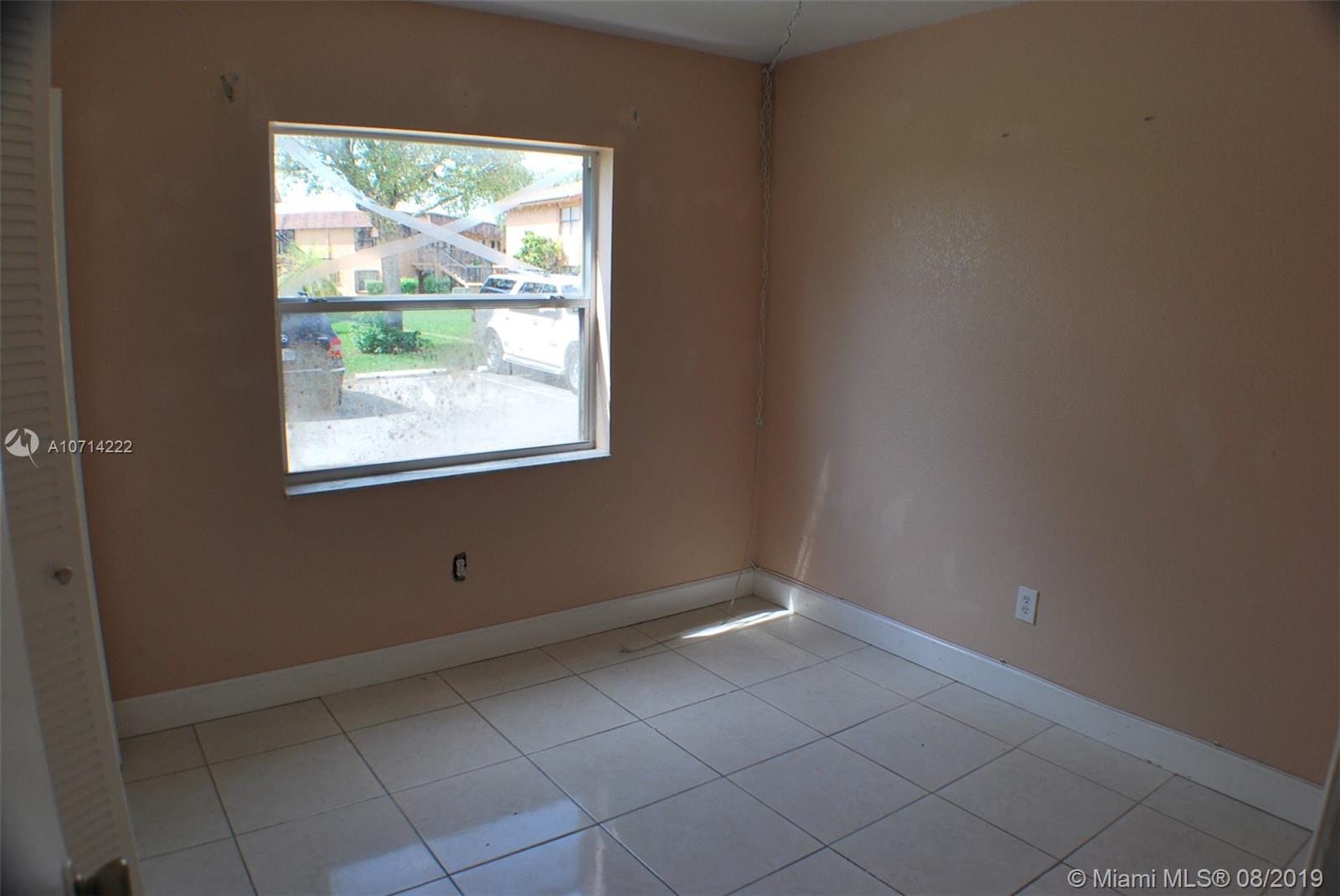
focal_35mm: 30
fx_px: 1118
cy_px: 448
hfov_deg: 61.9
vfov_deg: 43.7
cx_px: 670
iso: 200
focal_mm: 20
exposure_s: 1/60
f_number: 6.3
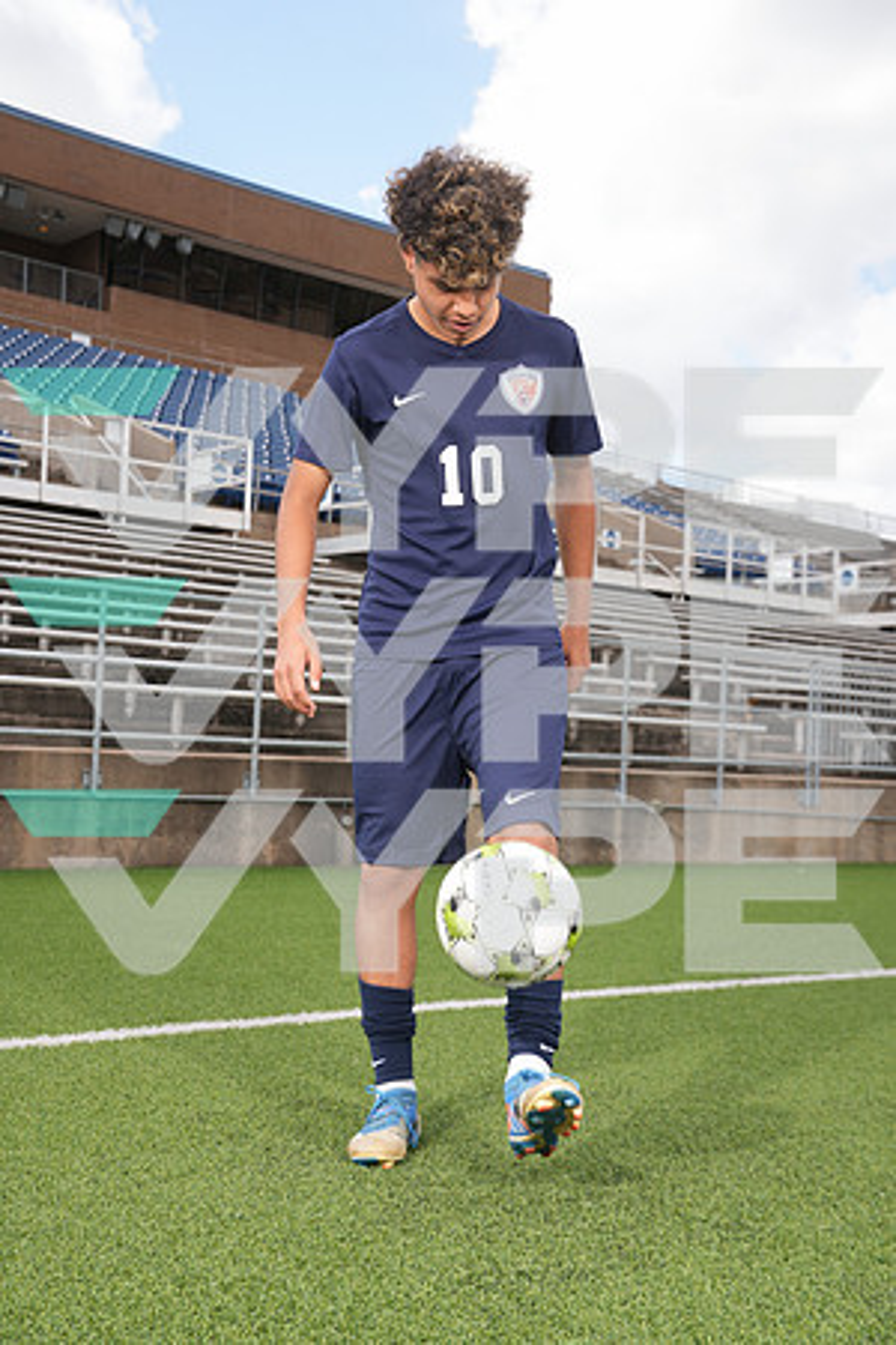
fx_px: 1680
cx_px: 448
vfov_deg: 43.6
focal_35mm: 45
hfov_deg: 29.9
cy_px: 672
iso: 100
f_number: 6.3
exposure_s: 1/200
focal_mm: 45
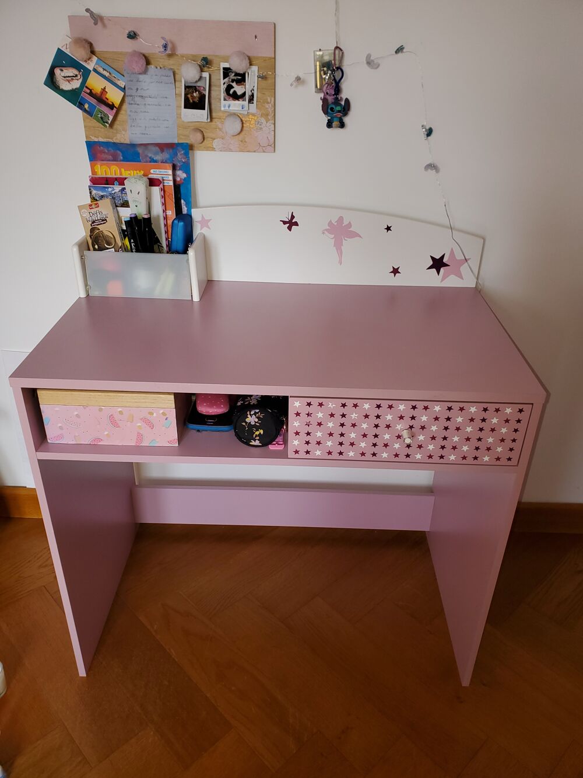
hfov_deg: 53.1
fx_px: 584
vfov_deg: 67.3
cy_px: 389
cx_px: 292
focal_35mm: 26
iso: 64
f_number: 2.4
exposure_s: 1/60
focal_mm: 4.3
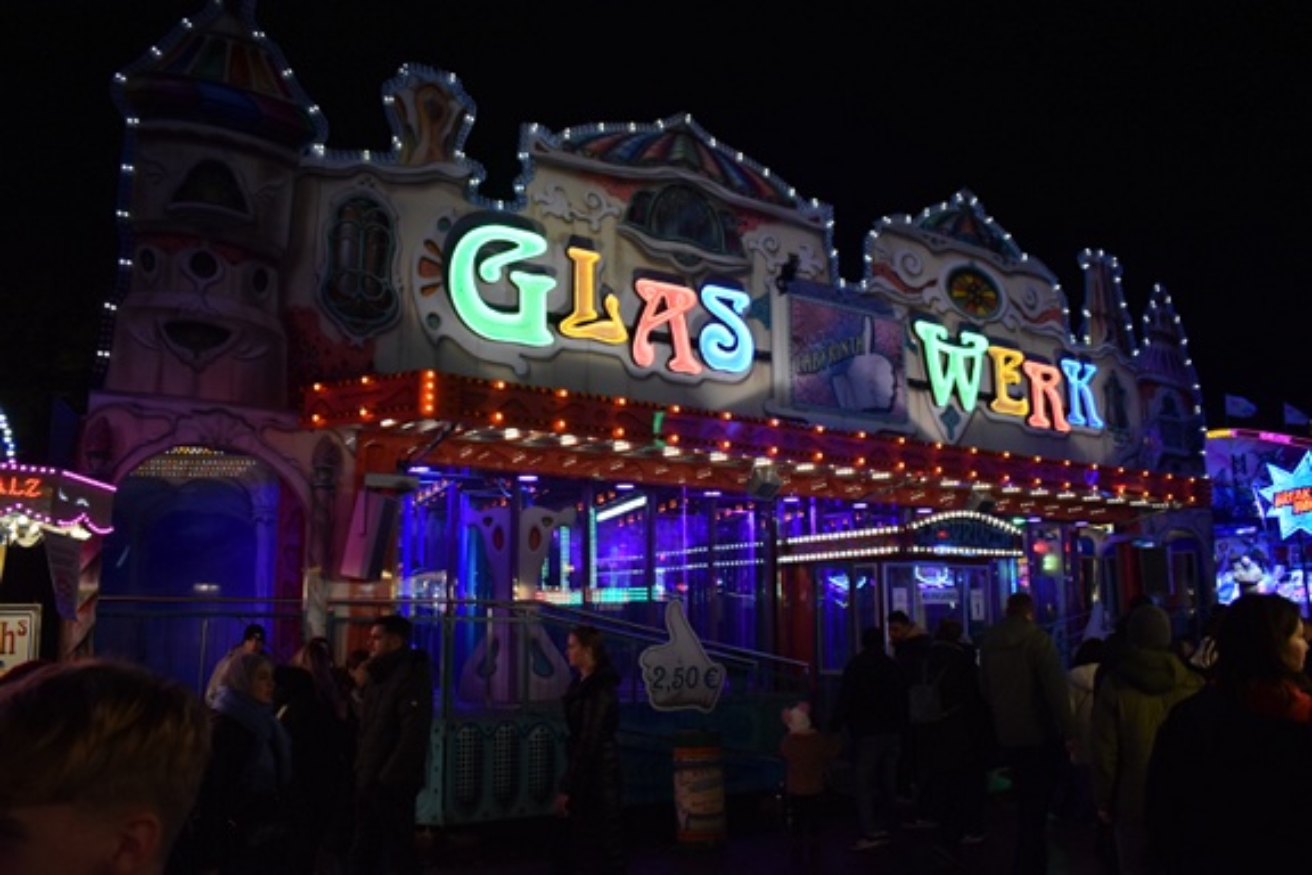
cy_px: 438
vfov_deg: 47.9
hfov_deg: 67.4
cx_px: 656
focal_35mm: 27
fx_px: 984
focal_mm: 18
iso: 800
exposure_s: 1/320
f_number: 3.5
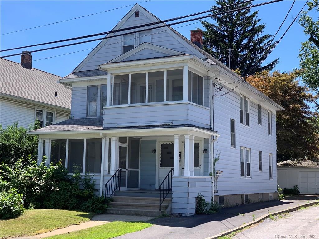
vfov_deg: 28.0
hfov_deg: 36.8
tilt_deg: +8.2
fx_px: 479
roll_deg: -1.0
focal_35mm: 52
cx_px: 160
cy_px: 120
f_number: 2.4
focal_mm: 6
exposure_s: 1/505
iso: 16
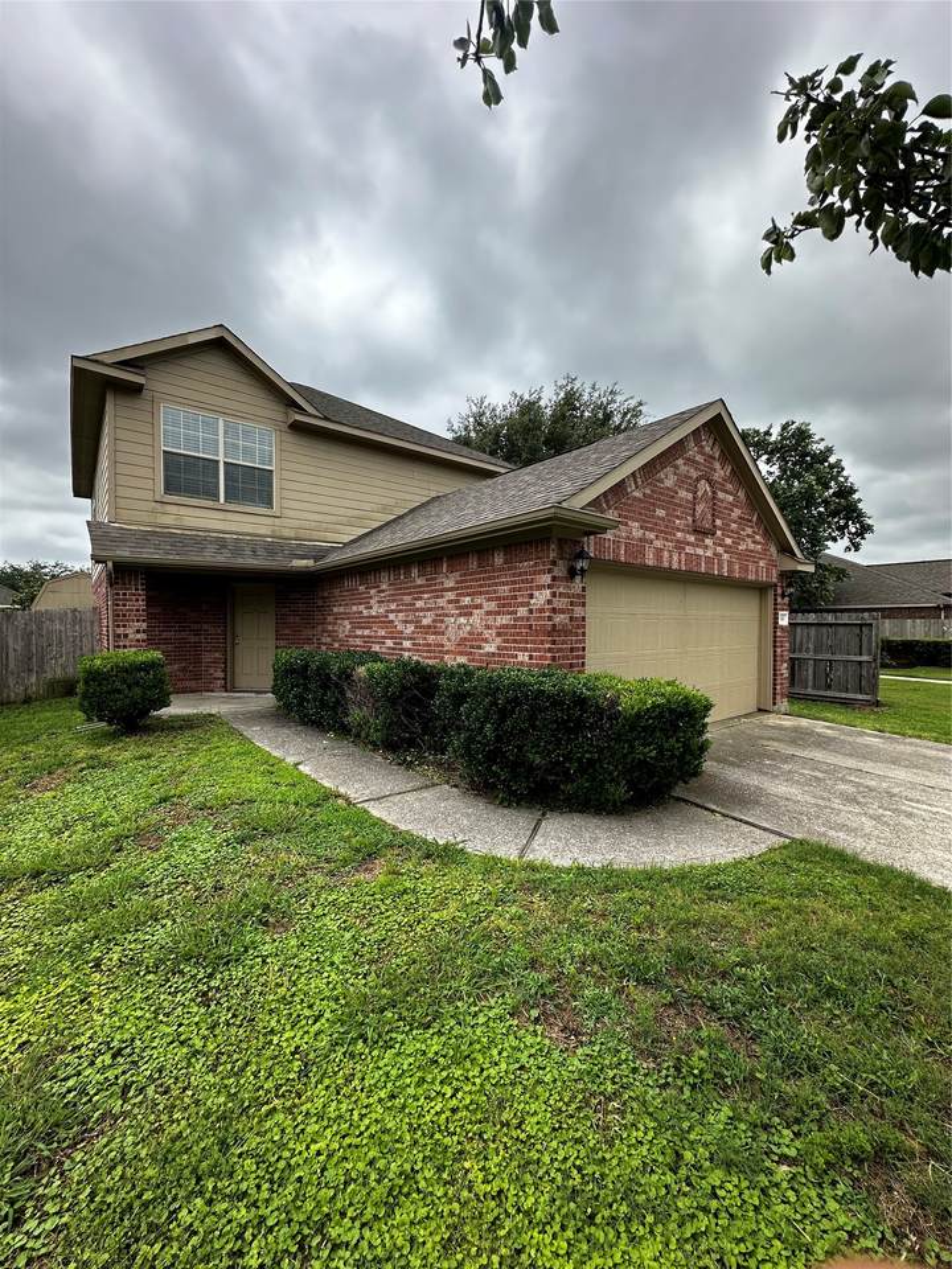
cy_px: 634
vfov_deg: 102.1
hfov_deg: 85.7
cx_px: 476
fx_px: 513
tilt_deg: -0.8
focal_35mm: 14
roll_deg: -0.2
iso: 40
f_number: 2.2
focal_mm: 2.22
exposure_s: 1/1114
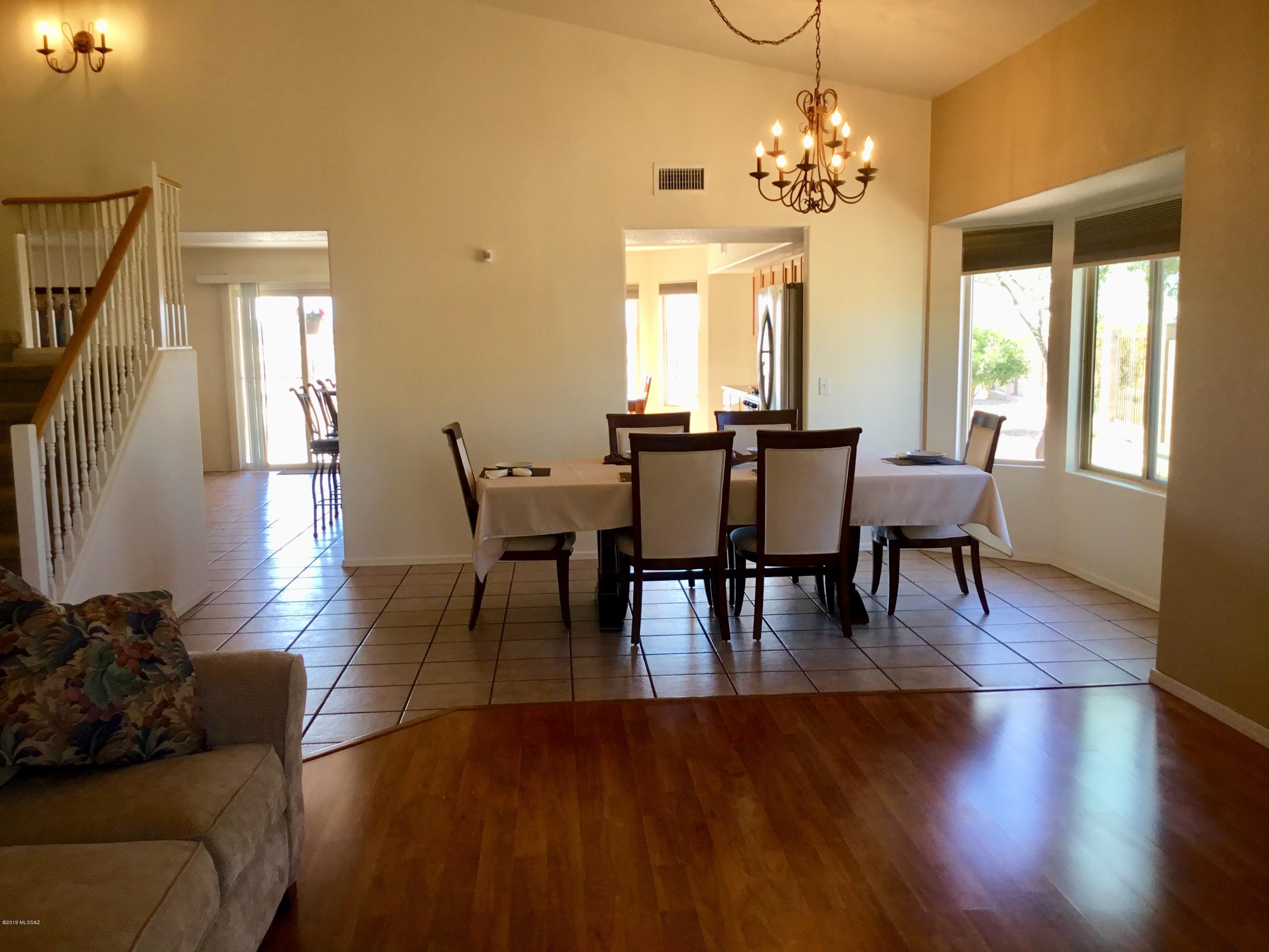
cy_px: 476
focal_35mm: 31
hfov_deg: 58.4
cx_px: 634
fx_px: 1136
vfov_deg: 45.4
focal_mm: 3.3
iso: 32
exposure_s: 1/60
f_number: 2.4
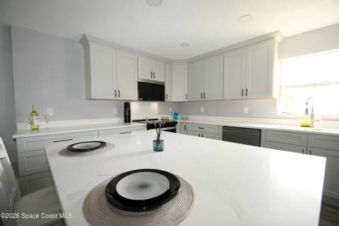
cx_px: 170
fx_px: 141
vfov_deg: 77.3
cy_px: 113
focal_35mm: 15
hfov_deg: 100.4
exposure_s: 1/200
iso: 1250
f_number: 5
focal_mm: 10
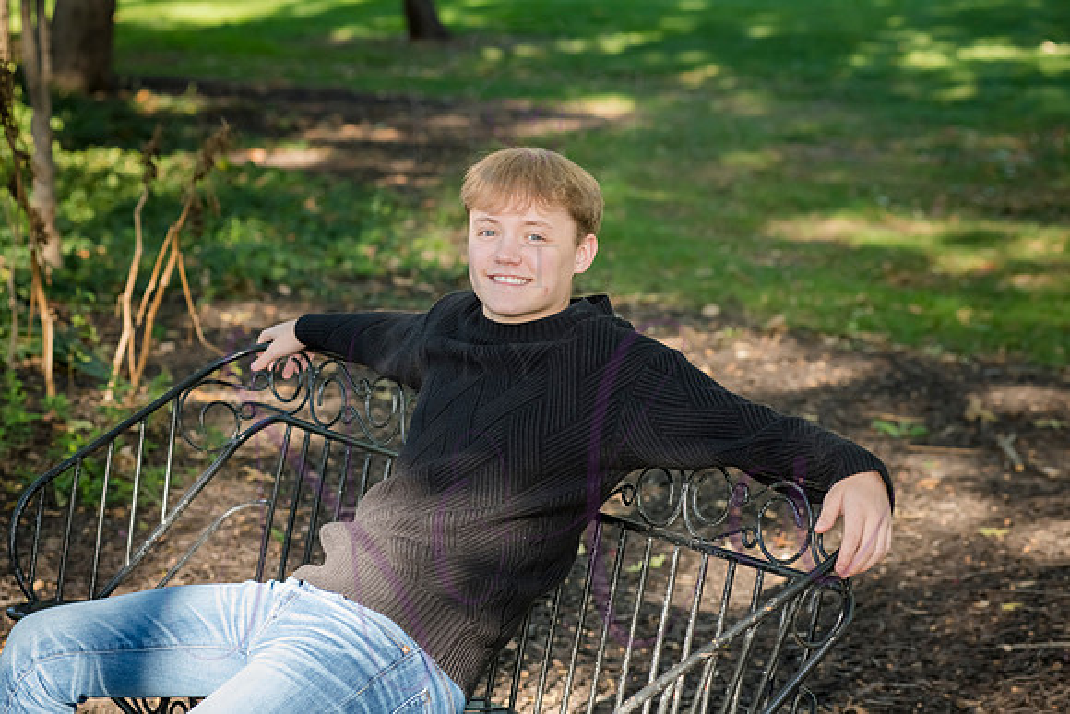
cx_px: 535
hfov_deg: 19.5
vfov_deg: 13.0
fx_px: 3121
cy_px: 357
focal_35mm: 105
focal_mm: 105
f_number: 5.6
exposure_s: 1/320
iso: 800
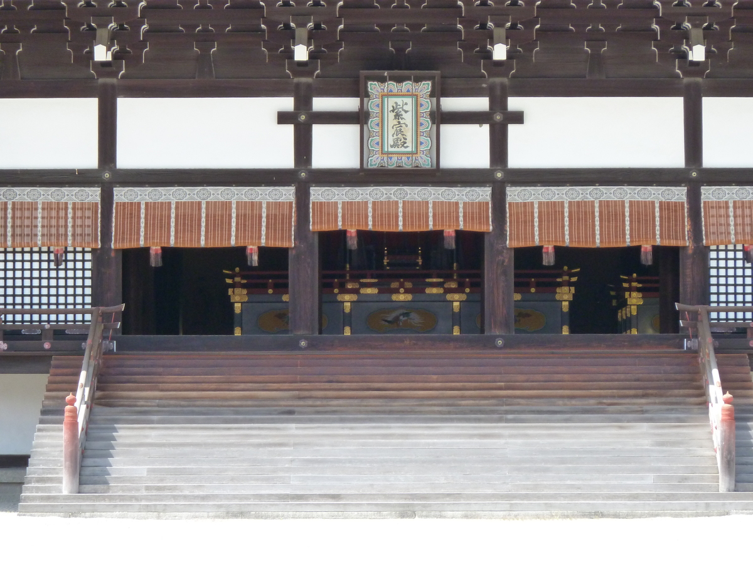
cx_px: 376
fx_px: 4264
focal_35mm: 196
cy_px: 282
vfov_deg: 7.6
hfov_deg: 10.1
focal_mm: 32.1
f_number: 4.5
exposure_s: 1/200
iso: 250
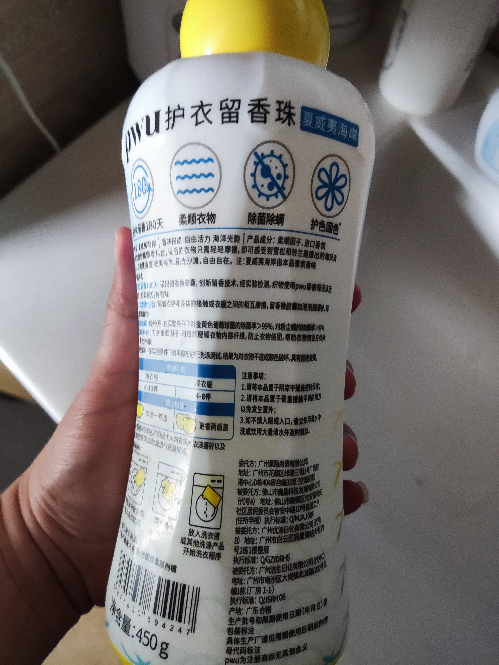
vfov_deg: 69.4
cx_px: 250
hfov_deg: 54.9
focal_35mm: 25
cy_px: 332
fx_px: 481
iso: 385
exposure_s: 1/50
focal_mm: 4.71
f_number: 1.79
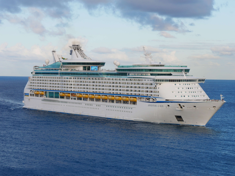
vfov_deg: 14.0
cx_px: 118
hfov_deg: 18.5
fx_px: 720
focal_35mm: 106
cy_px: 88
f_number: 6.3
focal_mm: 53
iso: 200
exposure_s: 1/400
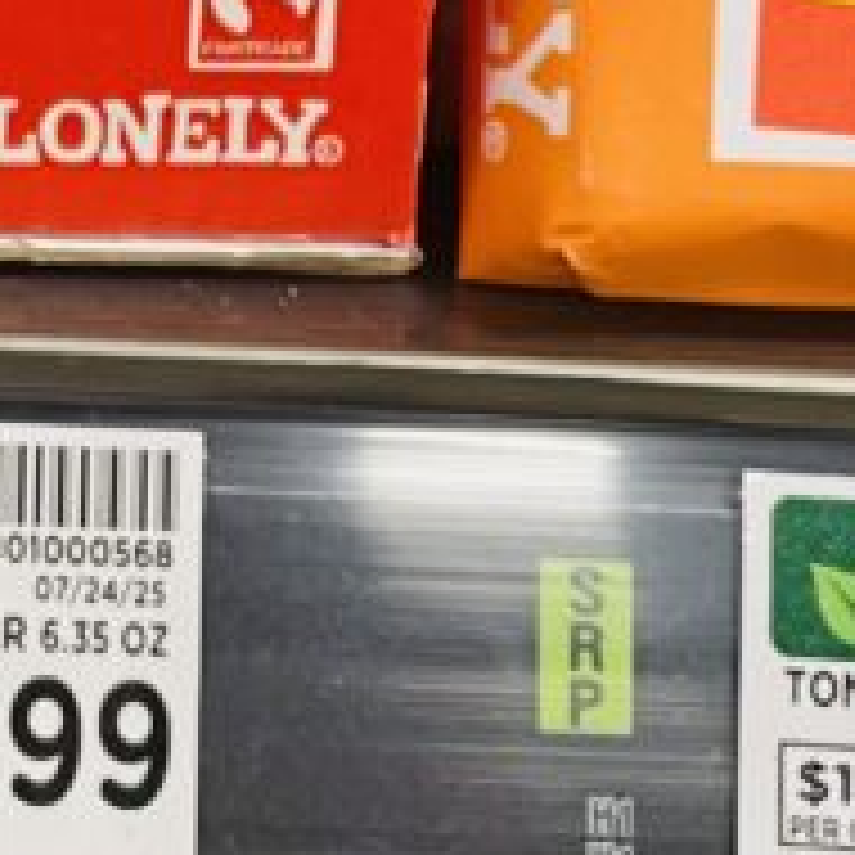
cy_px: -297
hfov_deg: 13.6
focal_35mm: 124
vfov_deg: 13.5
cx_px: -234
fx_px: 3465
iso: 125
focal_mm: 4.2
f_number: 1.6
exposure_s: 1/44
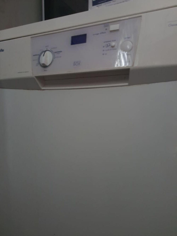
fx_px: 177
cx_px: 88
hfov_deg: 53.1
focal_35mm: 26
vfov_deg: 67.3
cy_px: 118
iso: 500
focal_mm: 4.32
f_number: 1.7
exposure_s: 1/10
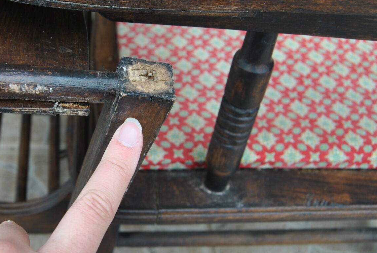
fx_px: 587
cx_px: 90
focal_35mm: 56
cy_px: 126
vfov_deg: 24.3
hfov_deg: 34.8
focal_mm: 22
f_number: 5.6
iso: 100
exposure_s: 1/125
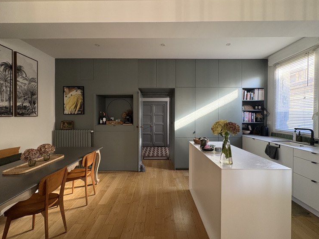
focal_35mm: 15
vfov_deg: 81.7
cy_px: 117
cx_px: 159
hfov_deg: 98.2
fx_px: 138
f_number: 2.2
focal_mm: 2.22
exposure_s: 1/60
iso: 320
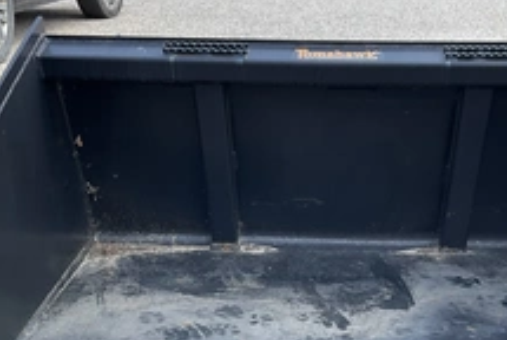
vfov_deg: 23.9
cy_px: 274
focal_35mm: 56
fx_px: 790
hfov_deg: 35.3
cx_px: 328
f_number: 1.8
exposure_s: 1/394
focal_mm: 3
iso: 25
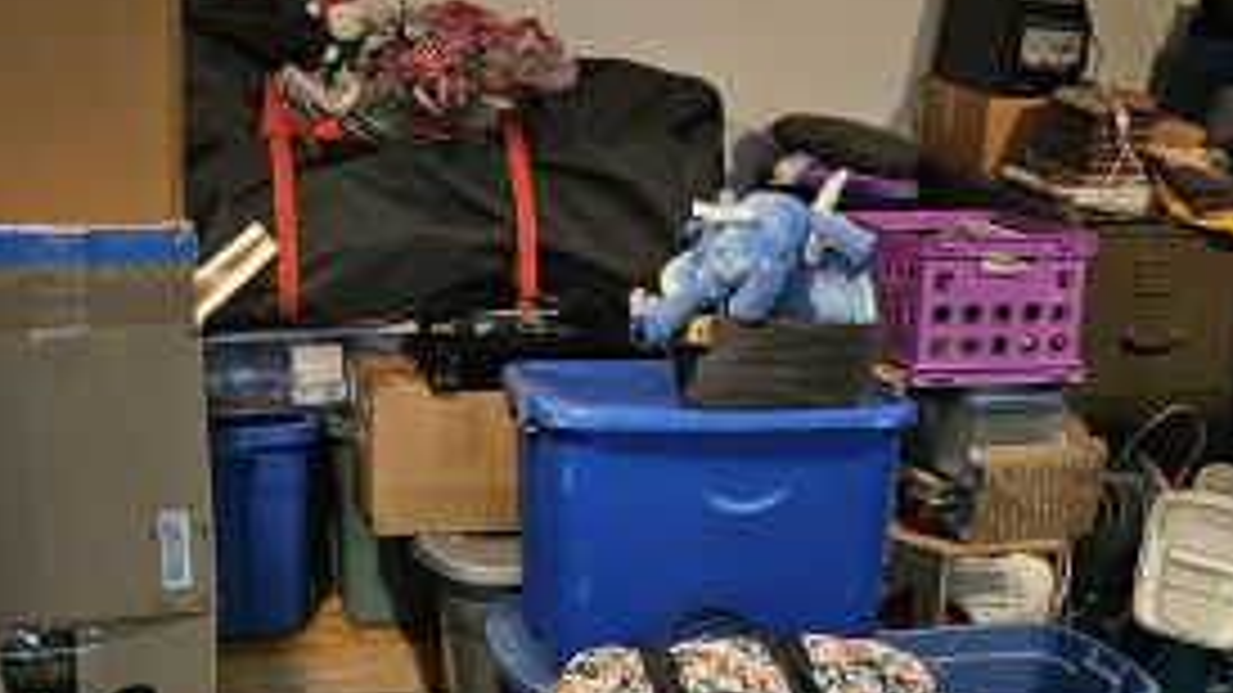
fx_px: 1994
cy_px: 513
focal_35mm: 61
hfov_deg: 34.3
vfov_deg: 19.6
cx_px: 691
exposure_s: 1/24
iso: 1250
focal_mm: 5.4
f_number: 1.8
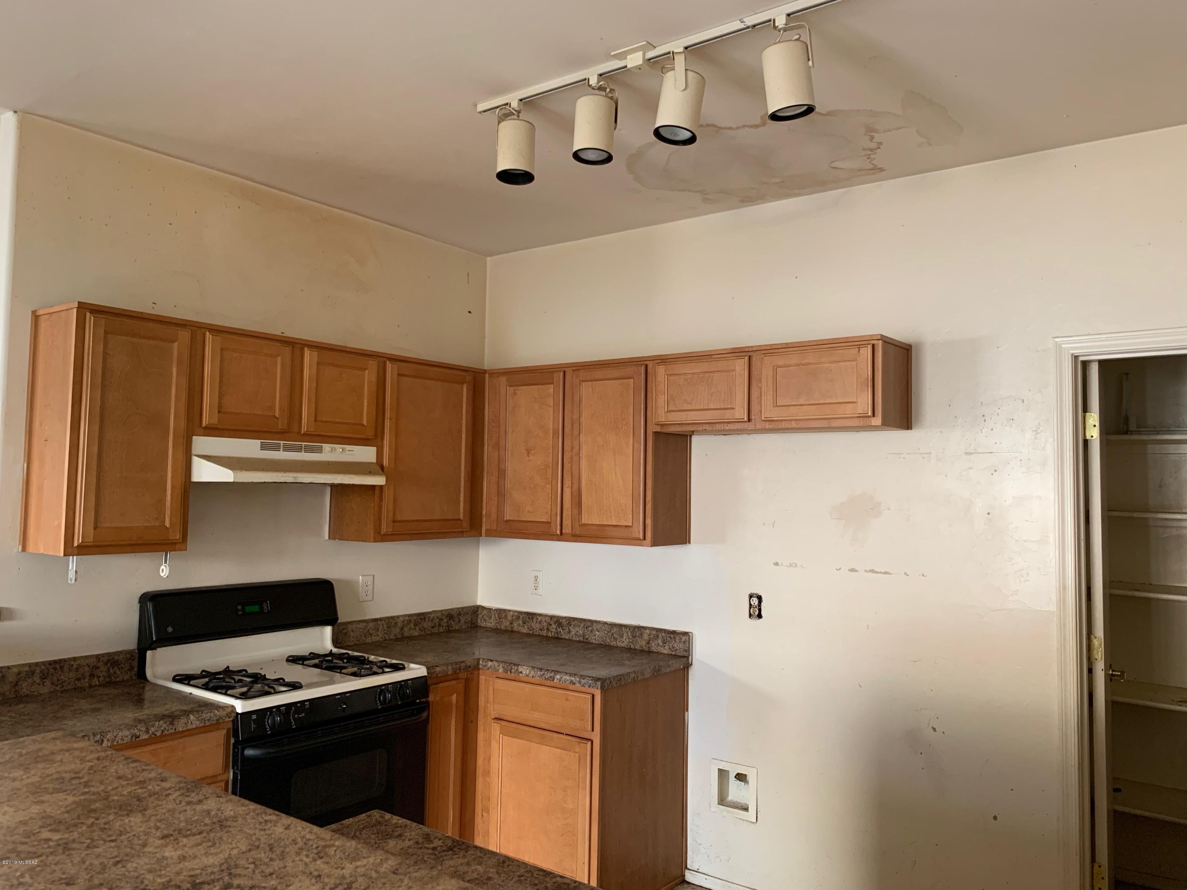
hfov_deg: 67.3
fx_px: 892
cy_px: 445
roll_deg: -1.5
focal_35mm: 26
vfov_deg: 53.1
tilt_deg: +3.6
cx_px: 594
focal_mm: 4.25
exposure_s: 1/60
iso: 125
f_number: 1.8
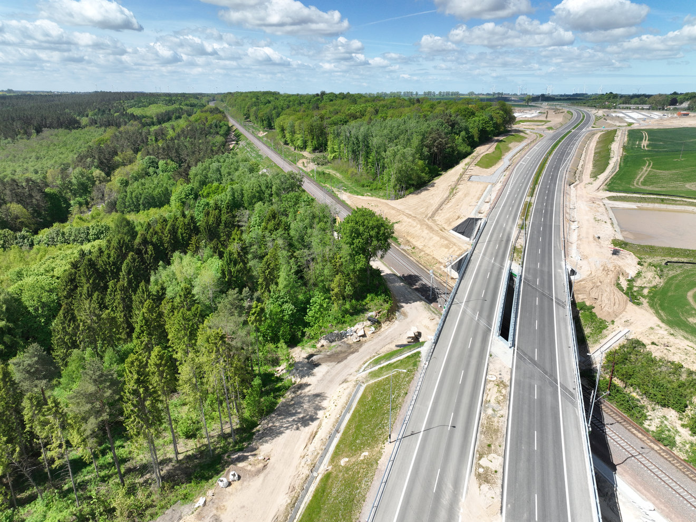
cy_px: 261
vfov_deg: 56.8
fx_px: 482
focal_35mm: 24
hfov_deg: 71.6
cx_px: 348
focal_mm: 12.29
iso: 100
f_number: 2.8
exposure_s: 1/1600
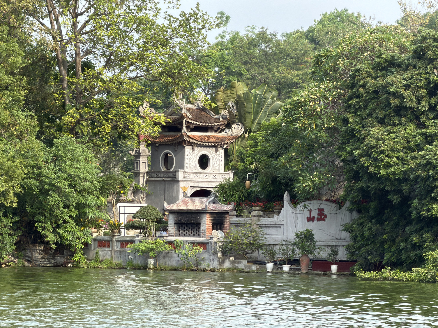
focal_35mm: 200
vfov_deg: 7.4
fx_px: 2531
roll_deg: -0.4
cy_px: 164
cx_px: 219
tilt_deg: +1.4
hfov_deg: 9.9
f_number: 2.8
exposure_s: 1/497
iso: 50
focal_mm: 16.89
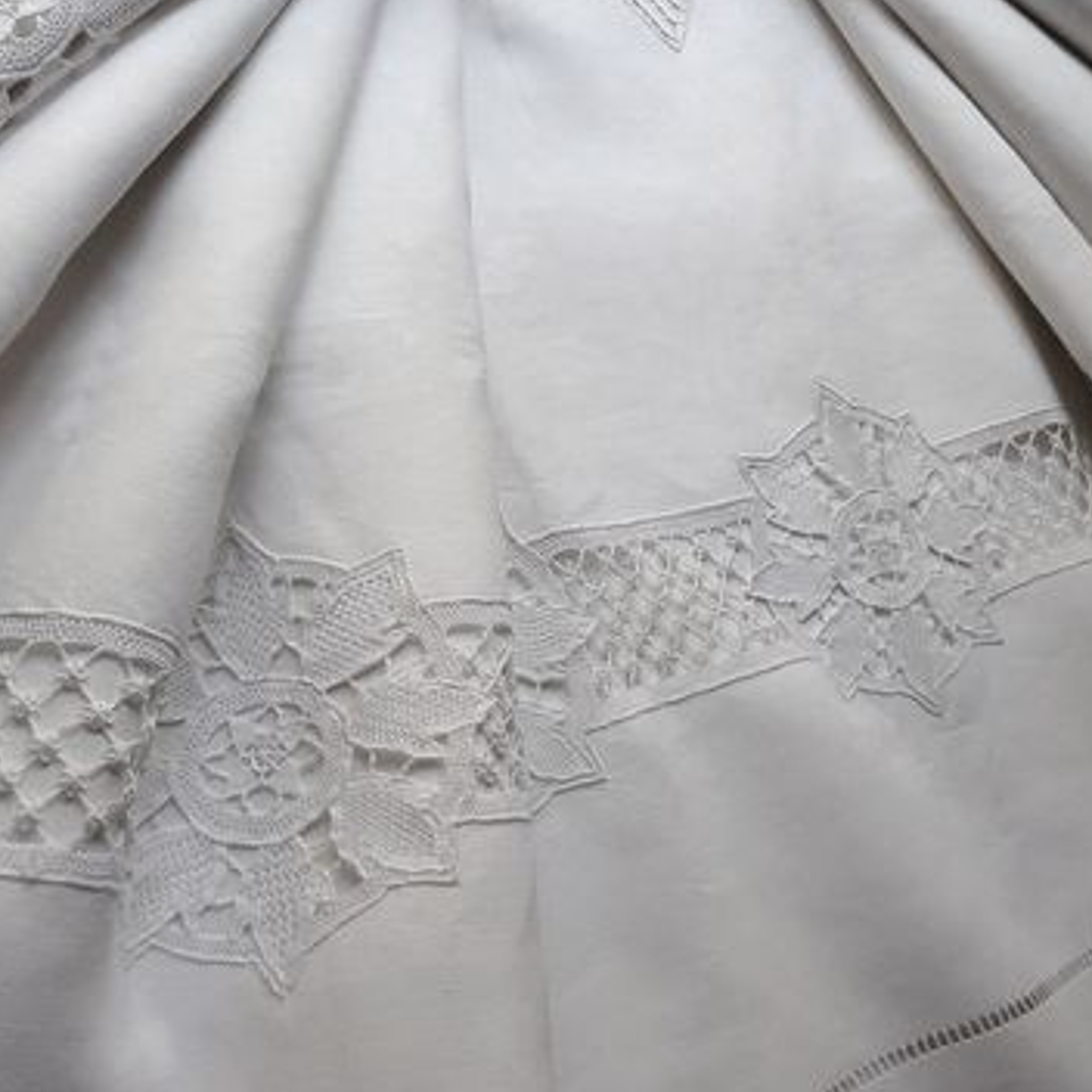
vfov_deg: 38.3
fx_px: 1570
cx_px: 605
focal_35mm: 44
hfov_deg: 38.3
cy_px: 495
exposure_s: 1/40
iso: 80
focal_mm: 4.1
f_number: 3.3
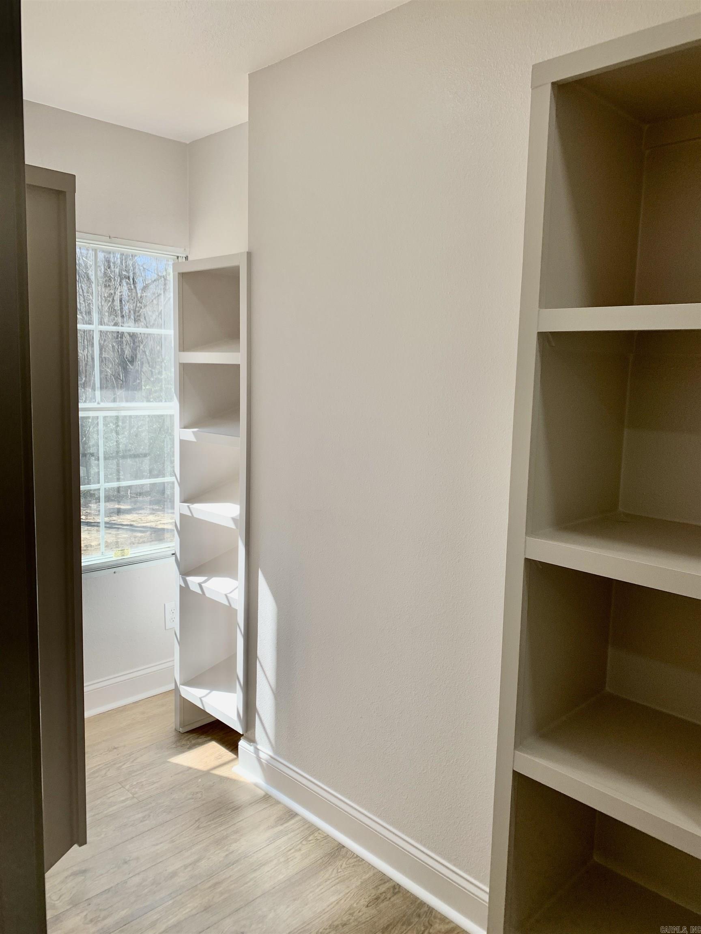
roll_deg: -1.5
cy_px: 467
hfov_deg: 53.1
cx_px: 350
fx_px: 702
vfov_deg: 67.3
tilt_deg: -6.5
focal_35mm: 26
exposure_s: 1/305
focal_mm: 4.25
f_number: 1.8
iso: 25
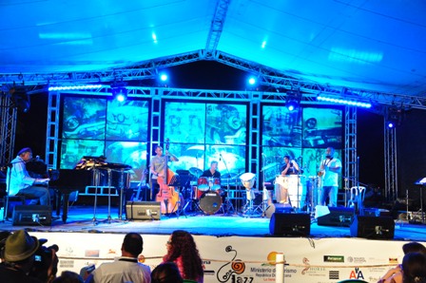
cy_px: 142
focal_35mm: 42
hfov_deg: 46.4
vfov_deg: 31.8
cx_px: 213
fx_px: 497
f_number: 4
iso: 2000
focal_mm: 28
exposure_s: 1/25
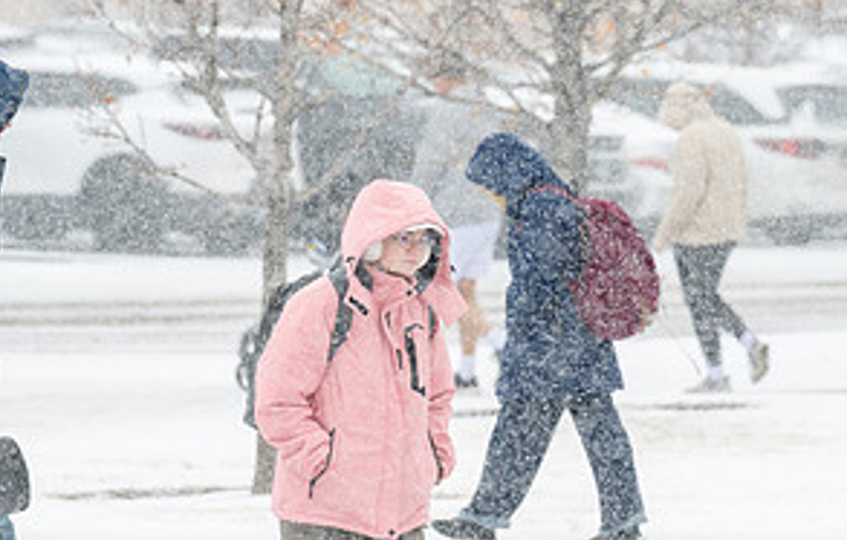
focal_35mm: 401
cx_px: 489
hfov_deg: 5.2
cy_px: 416
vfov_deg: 3.3
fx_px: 9312
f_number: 5.6
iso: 500
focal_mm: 200
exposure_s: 1/500
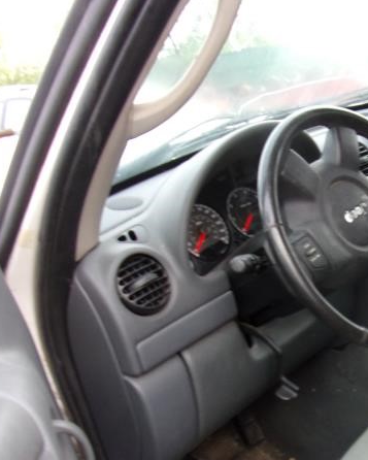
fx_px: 572
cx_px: 381
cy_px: 307
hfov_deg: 32.4
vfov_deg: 43.2
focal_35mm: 42
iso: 127
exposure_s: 1/34
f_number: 3.3
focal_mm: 4.3
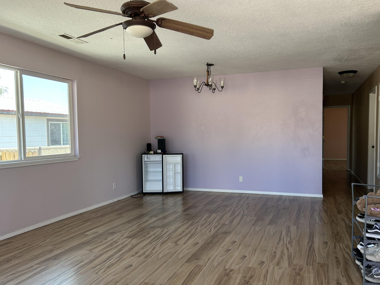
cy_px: 151
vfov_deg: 48.2
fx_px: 318
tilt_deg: -3.1
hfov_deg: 61.6
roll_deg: +1.0
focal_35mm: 29
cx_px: 206
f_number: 1.5
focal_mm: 5.7
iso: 50
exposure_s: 1/166
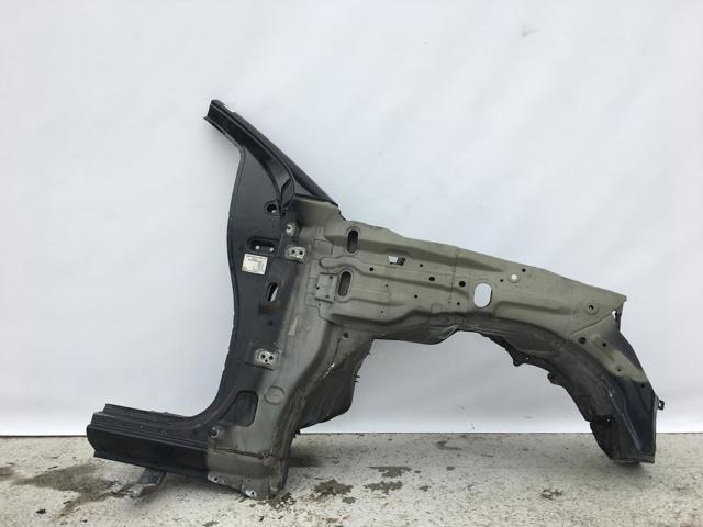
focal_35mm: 29
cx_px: 352
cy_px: 264
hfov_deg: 61.7
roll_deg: +2.6
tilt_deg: -1.6
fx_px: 589
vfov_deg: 48.2
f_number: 2.2
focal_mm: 4.15
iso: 25
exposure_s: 1/260
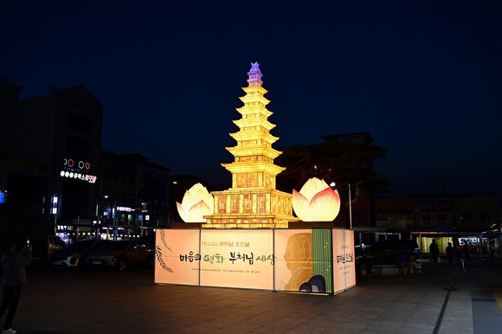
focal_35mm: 34
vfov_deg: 38.8
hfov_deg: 55.8
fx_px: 474
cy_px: 167
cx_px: 251
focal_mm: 34
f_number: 4.5
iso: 2000
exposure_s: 1/160
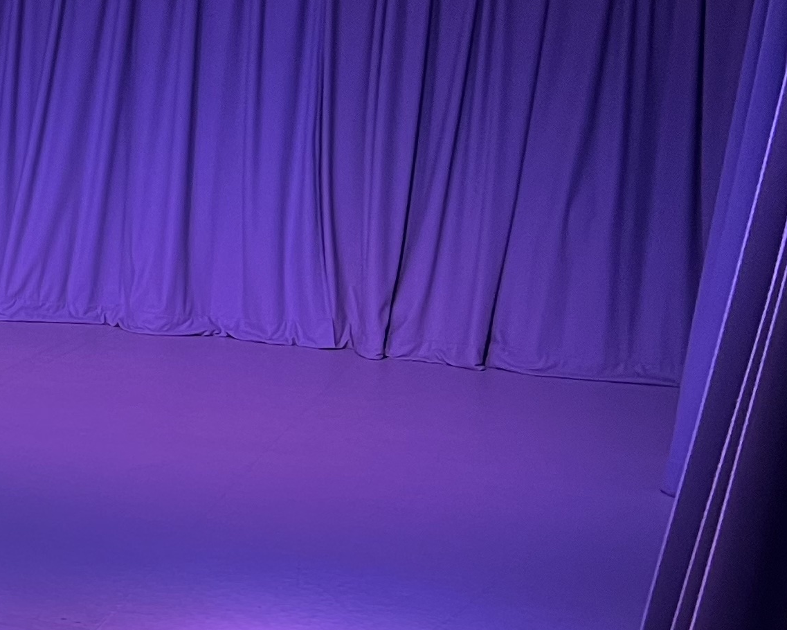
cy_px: 247
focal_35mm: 90
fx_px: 2097
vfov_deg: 17.1
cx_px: -524
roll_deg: -1.4
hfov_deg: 18.0
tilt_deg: -7.0
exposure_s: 1/73
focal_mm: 5.7
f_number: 1.5
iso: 125
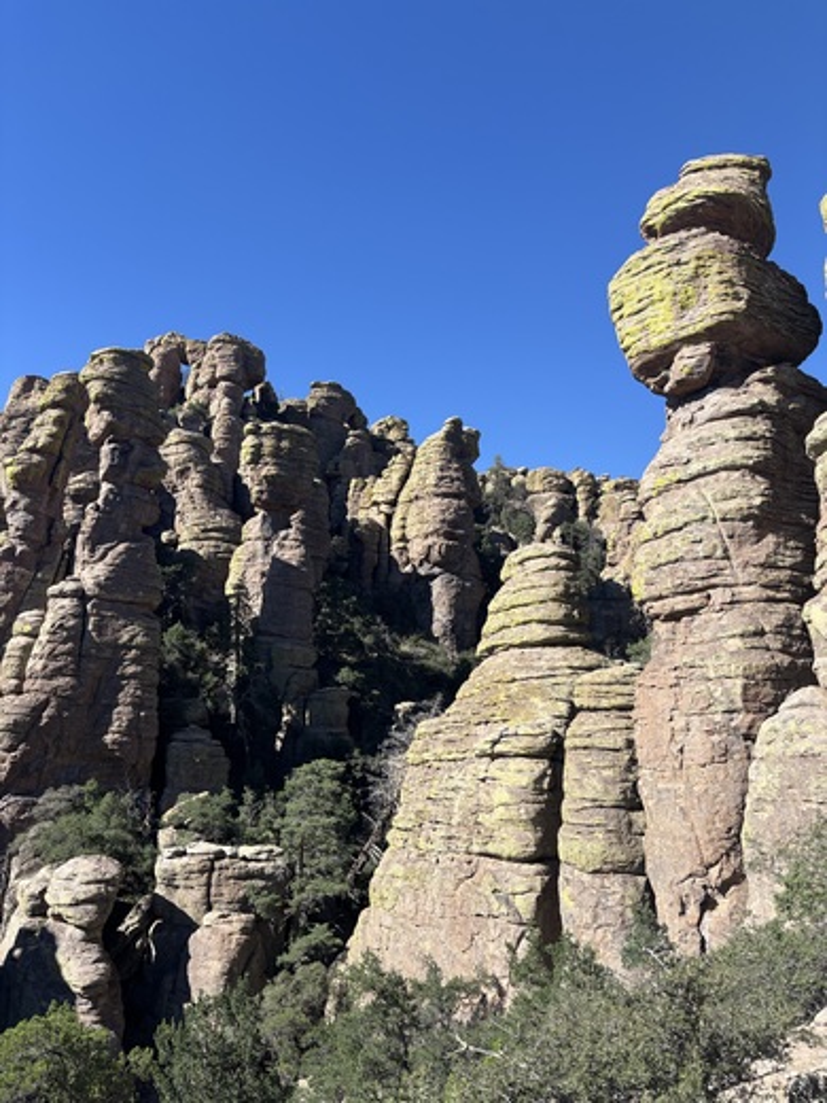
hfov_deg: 53.1
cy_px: 552
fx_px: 828
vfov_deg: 67.3
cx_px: 414
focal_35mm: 26
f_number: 1.6
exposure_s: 1/2105
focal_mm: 5.96
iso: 50
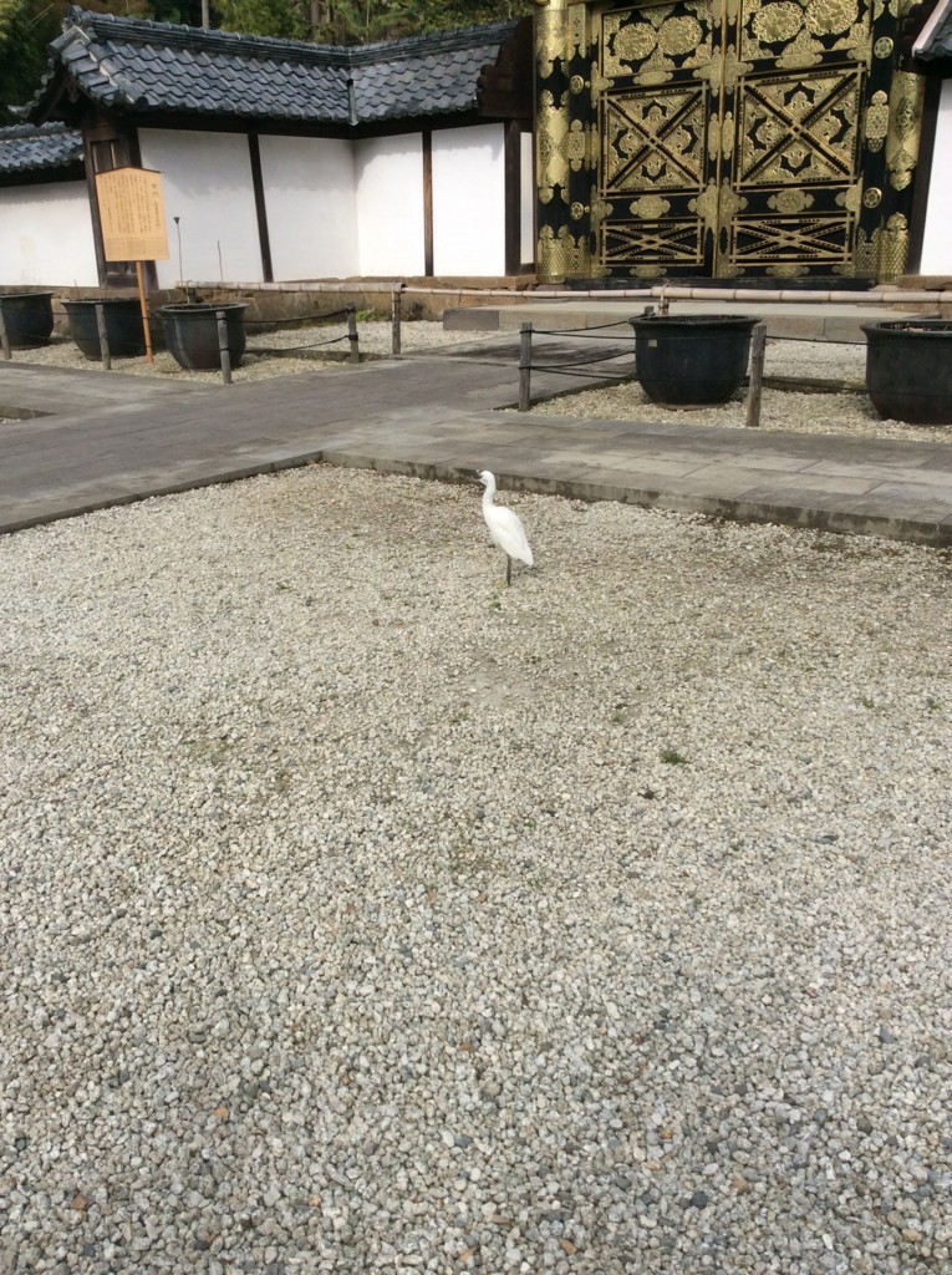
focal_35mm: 32
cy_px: 638
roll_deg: +3.1
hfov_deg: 44.1
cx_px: 476
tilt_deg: -21.4
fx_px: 1176
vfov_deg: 56.9
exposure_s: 1/1244
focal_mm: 3.3
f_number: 2.4
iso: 32
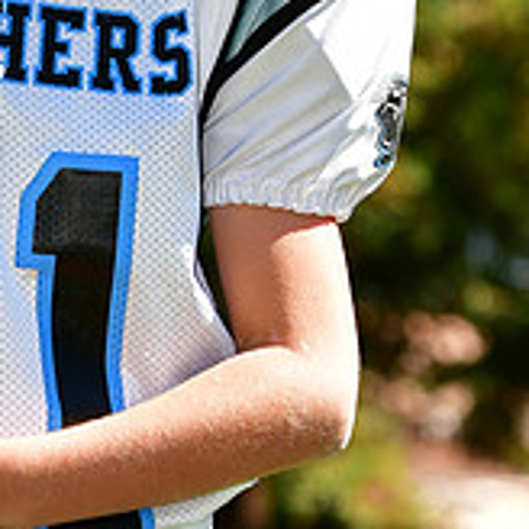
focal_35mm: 429
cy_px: -165
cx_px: -34
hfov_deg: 4.1
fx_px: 7409
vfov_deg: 4.1
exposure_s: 1/1250
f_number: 4.5
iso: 400
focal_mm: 95
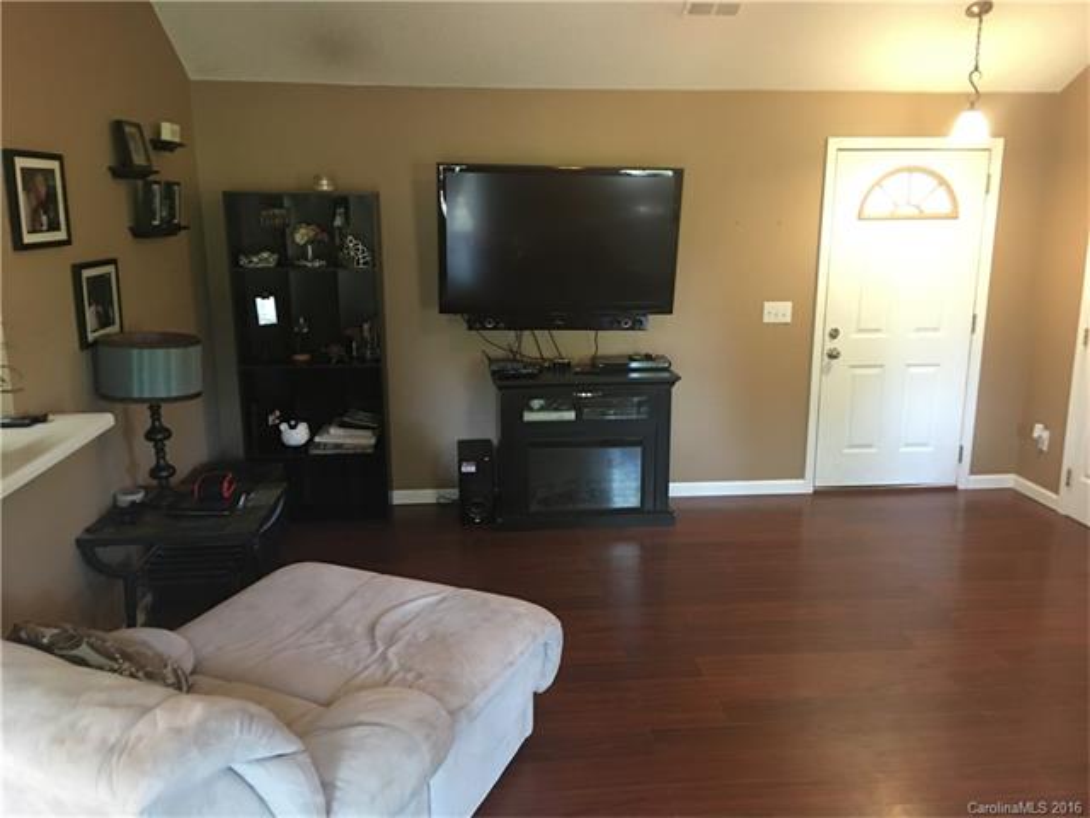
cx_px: 545
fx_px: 913
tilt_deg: -12.4
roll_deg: -1.2
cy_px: 409
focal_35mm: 29
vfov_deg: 48.2
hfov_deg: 61.7
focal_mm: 4.15
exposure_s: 1/4
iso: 50
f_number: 2.2
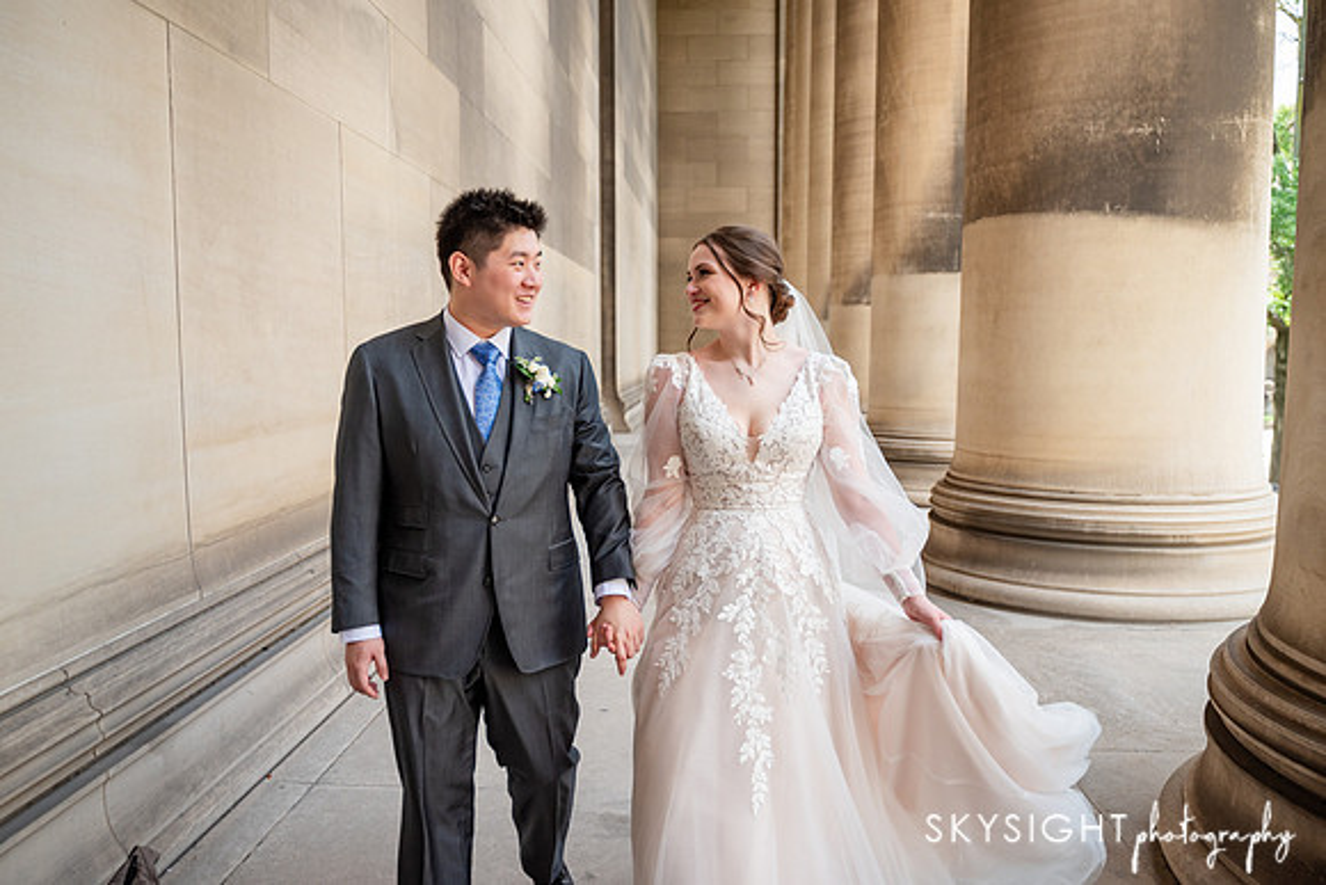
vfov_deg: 45.2
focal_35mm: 29
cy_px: 442
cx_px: 663
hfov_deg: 64.0
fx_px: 1062
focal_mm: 28
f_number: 2.8
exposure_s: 1/1250
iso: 640
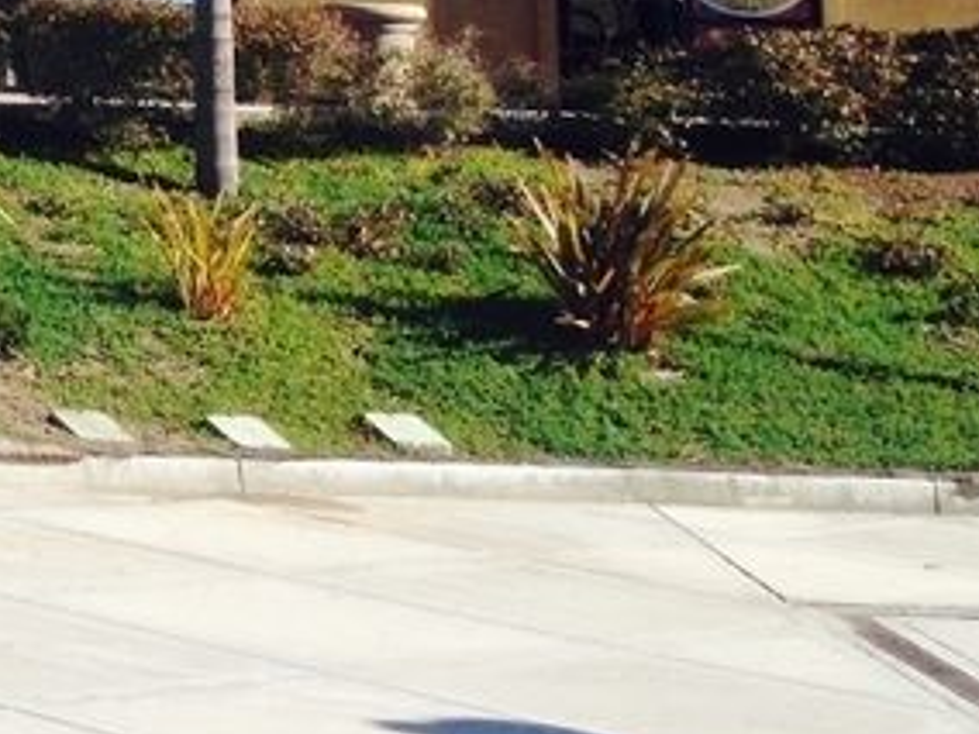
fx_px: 3281
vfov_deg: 12.2
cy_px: -365
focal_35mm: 116
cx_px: -607
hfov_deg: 15.3
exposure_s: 1/1506
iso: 50
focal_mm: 4.12
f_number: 2.4
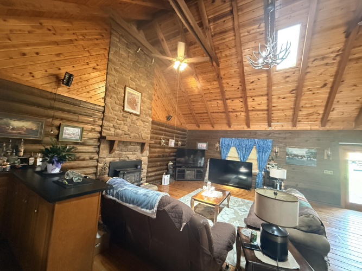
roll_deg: -4.6
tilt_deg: +3.8
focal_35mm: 14
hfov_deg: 102.1
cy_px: 136
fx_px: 146
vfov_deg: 85.7
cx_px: 181
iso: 1250
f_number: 2.2
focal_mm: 2.22
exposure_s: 1/60
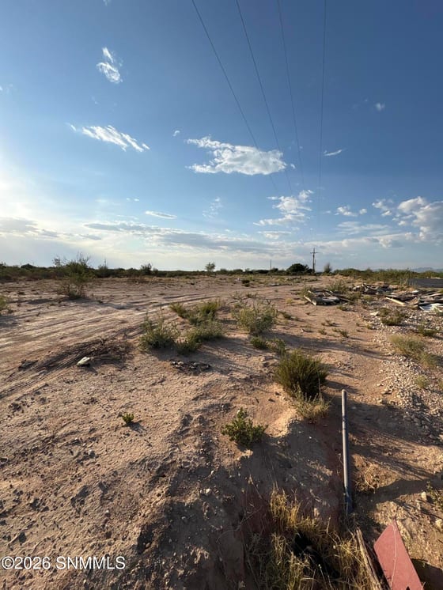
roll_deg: -2.0
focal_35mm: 14
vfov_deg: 102.0
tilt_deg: -5.4
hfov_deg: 85.7
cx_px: 222
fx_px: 239
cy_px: 295
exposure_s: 1/2342
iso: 50
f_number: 2.2
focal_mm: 2.22
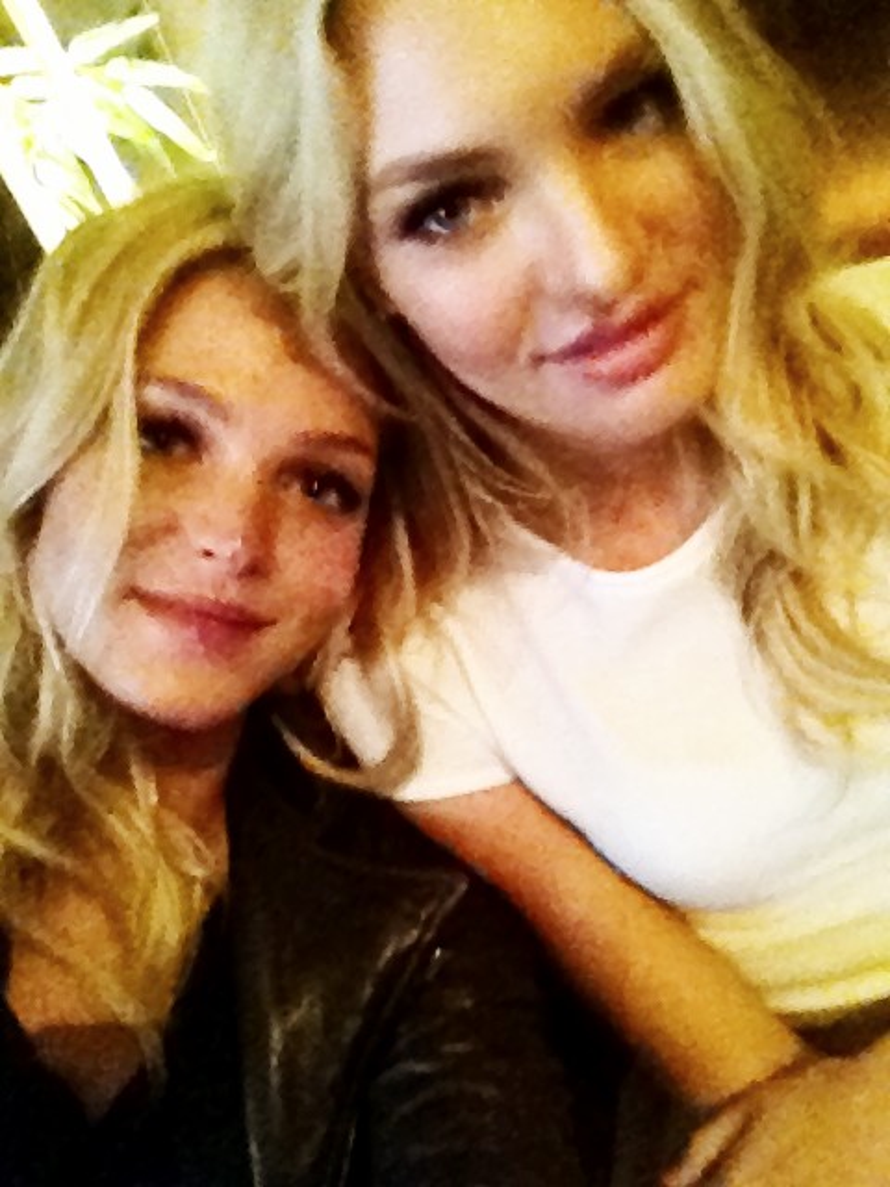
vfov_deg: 52.6
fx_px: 1200
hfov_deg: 40.7
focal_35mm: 35
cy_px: 594
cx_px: 445
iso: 2500
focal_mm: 1.85
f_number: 2.4
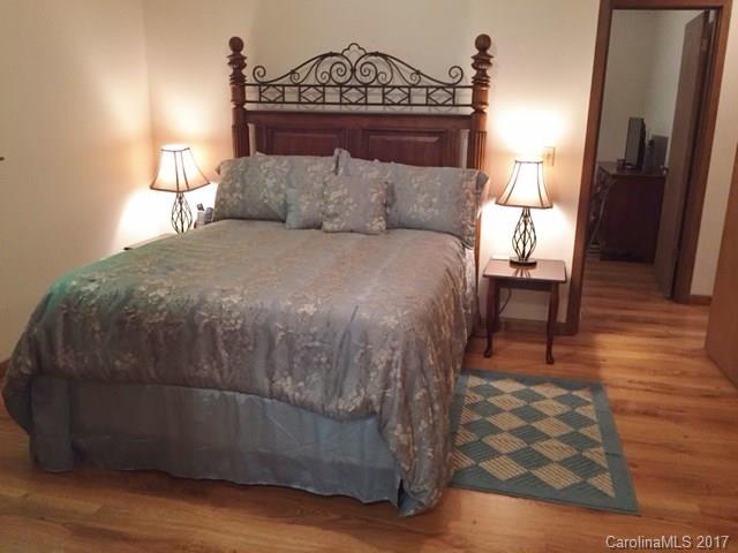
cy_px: 276
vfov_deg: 48.2
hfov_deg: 61.7
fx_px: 618
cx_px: 369
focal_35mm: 29
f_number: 2.2
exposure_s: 1/30
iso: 160
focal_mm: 4.15
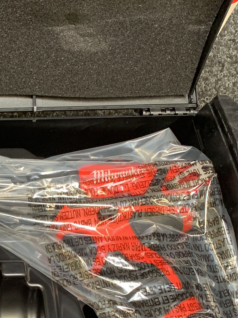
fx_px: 679
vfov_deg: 25.5
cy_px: 284
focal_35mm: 74
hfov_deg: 18.8
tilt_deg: -60.2
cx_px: -50
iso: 200
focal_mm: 4.25
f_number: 1.8
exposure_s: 1/60
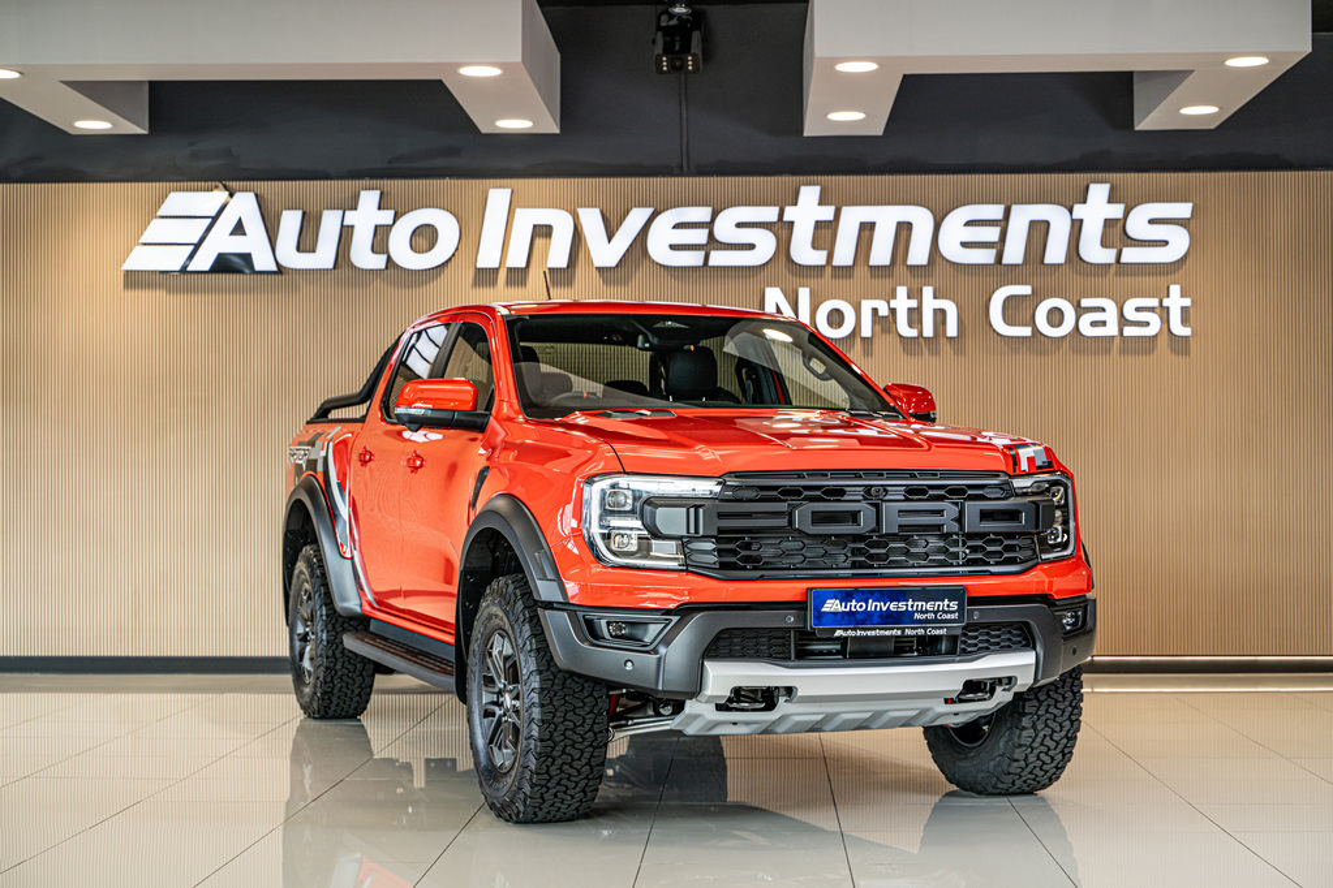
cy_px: 444
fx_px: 2147
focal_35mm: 58
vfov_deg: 23.4
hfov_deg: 34.5
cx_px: 666
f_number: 4
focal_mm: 58
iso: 320
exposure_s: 1/125
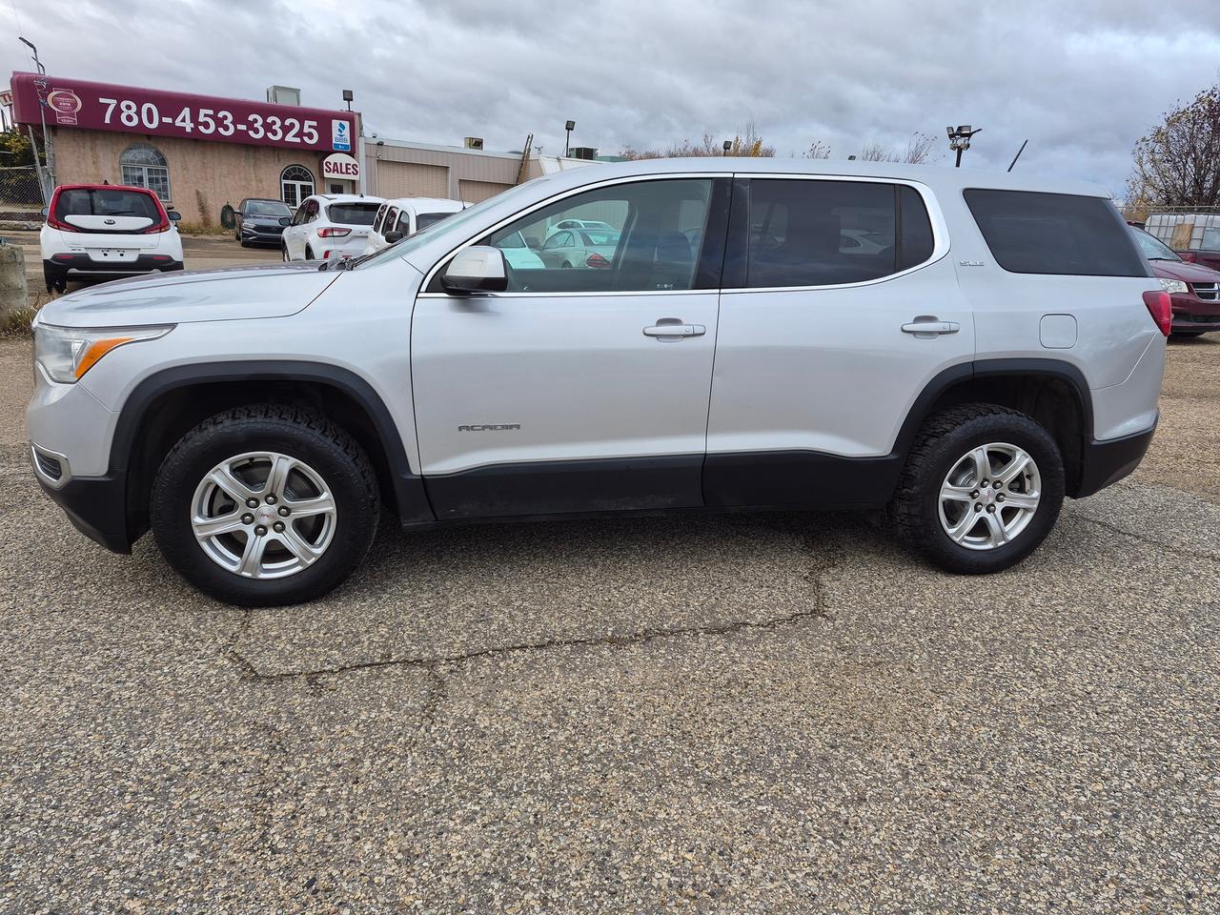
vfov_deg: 58.9
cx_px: 610
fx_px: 811
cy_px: 458
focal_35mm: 23
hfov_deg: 73.9
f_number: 1.8
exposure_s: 1/359
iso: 50
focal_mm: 5.4
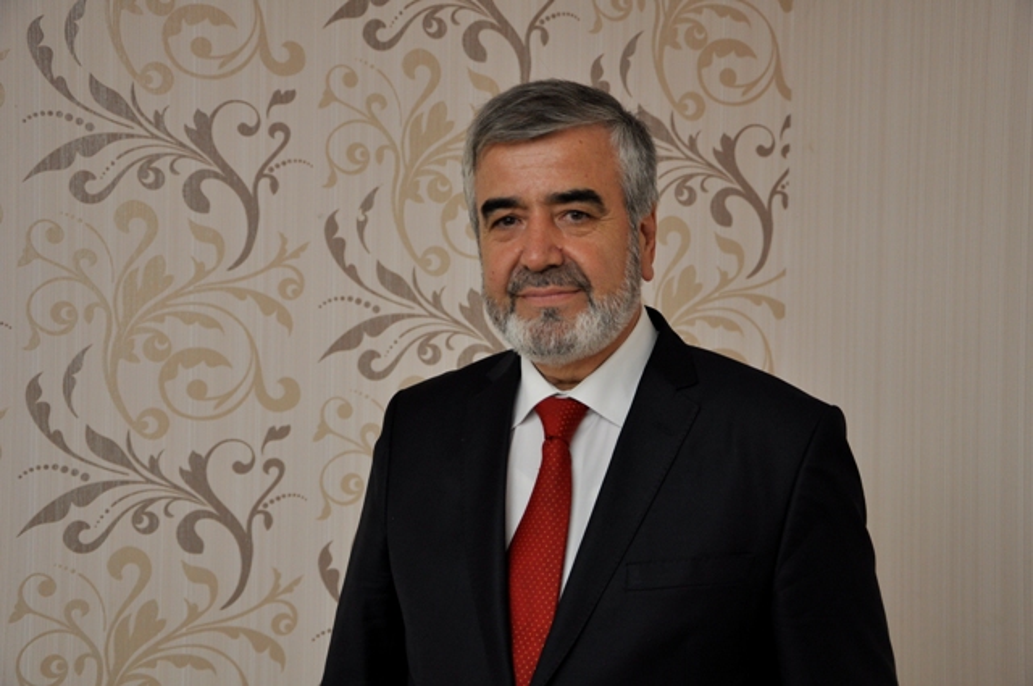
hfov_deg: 41.2
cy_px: 343
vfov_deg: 28.0
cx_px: 516
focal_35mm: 48
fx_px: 1376
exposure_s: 1/60
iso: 640
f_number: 4.2
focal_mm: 32
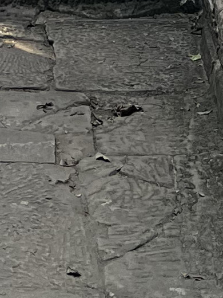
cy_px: -657
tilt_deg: +4.2
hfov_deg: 7.3
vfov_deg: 8.1
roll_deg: -0.6
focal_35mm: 200
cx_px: -102
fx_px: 1718
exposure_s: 1/448
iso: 50
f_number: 1.5
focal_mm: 5.7
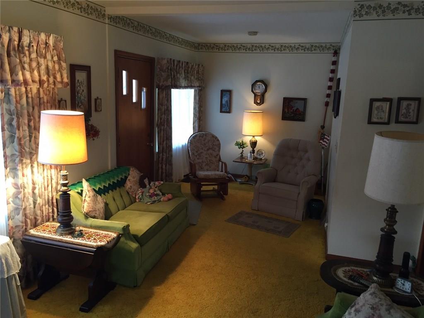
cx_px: 212
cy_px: 159
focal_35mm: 29
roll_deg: -1.9
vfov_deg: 48.2
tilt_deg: -10.3
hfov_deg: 61.7
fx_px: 355
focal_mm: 4.15
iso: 100
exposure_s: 1/30
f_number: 2.2
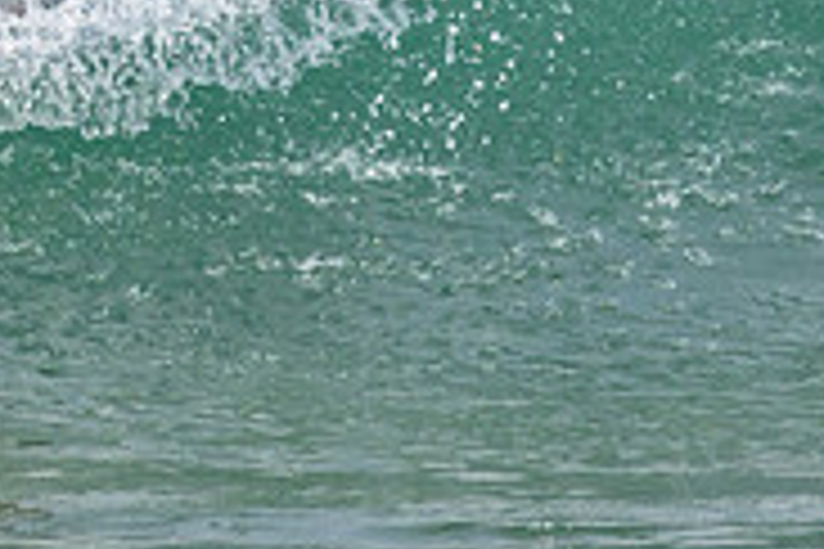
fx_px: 72438
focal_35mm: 3165
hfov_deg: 0.7
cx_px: 125
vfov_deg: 0.4
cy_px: -272
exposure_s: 1/2000
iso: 1400
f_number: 11
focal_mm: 800
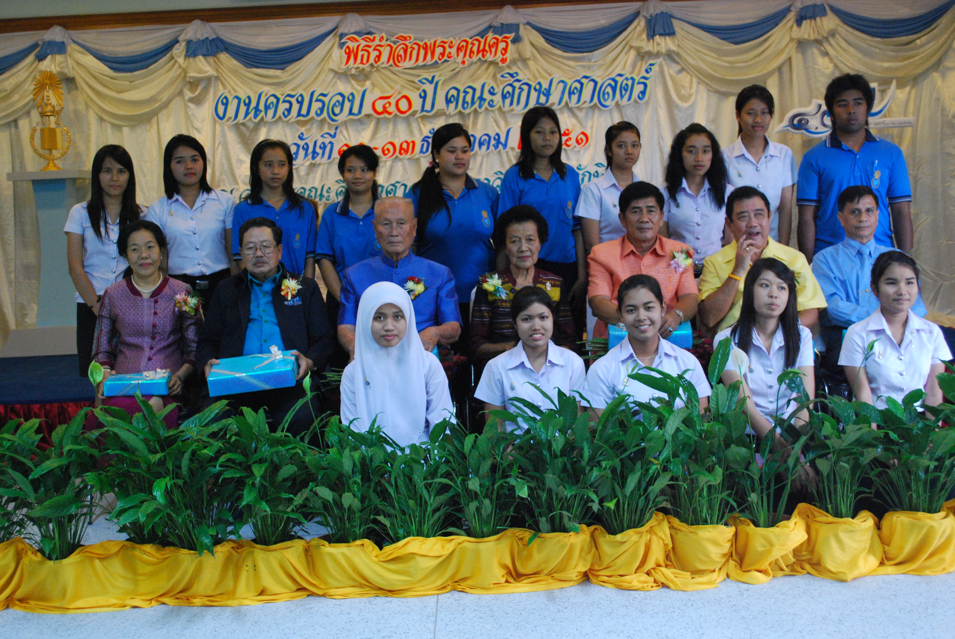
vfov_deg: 30.9
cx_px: 478
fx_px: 1155
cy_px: 320
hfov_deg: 44.9
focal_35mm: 44
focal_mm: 29
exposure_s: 1/25
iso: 1600
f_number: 5.6
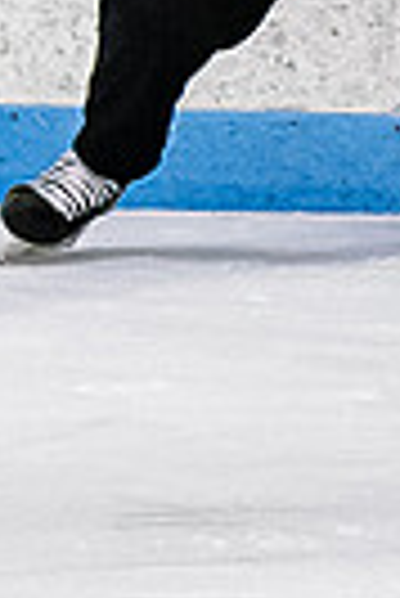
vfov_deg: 1.6
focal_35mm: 1310
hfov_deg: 1.1
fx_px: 21775
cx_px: 410
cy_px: -405
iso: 2000
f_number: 3.5
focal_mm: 95
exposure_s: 1/800
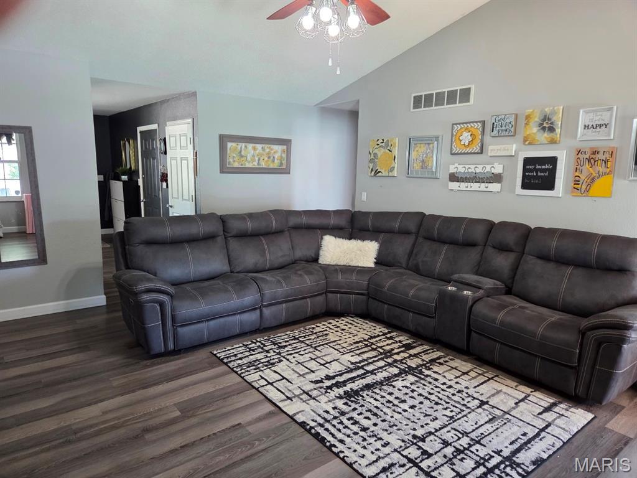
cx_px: 318
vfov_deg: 58.9
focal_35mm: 23
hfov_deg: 73.9
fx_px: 423
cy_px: 239
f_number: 1.8
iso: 640
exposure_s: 1/120
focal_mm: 5.4
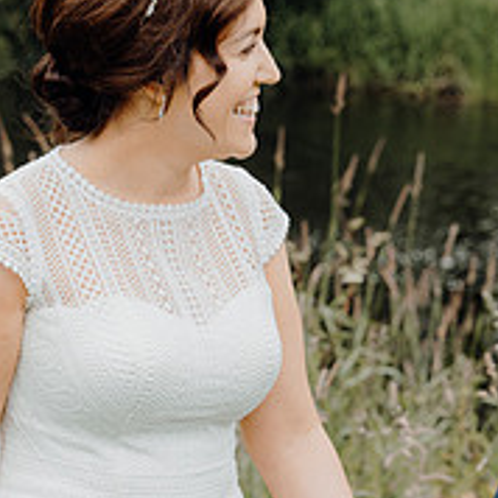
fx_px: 3109
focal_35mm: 191
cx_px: 492
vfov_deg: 9.1
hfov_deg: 9.1
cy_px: 390
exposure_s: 1/200
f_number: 5
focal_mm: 69
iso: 125
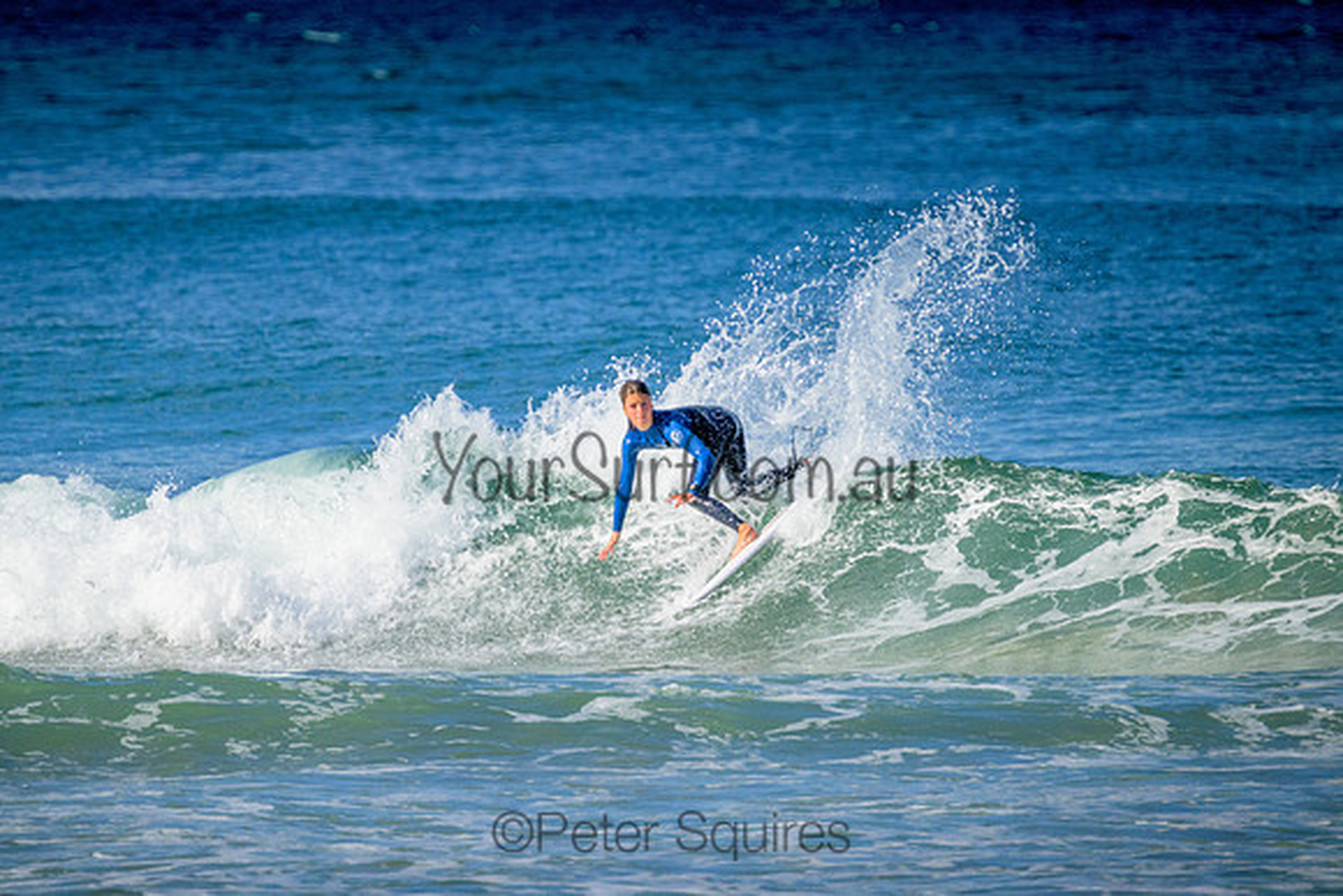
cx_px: 672
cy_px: 448
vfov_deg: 1.7
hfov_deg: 2.6
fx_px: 29850
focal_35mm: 800
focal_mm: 800
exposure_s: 1/1250
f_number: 11
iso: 2200
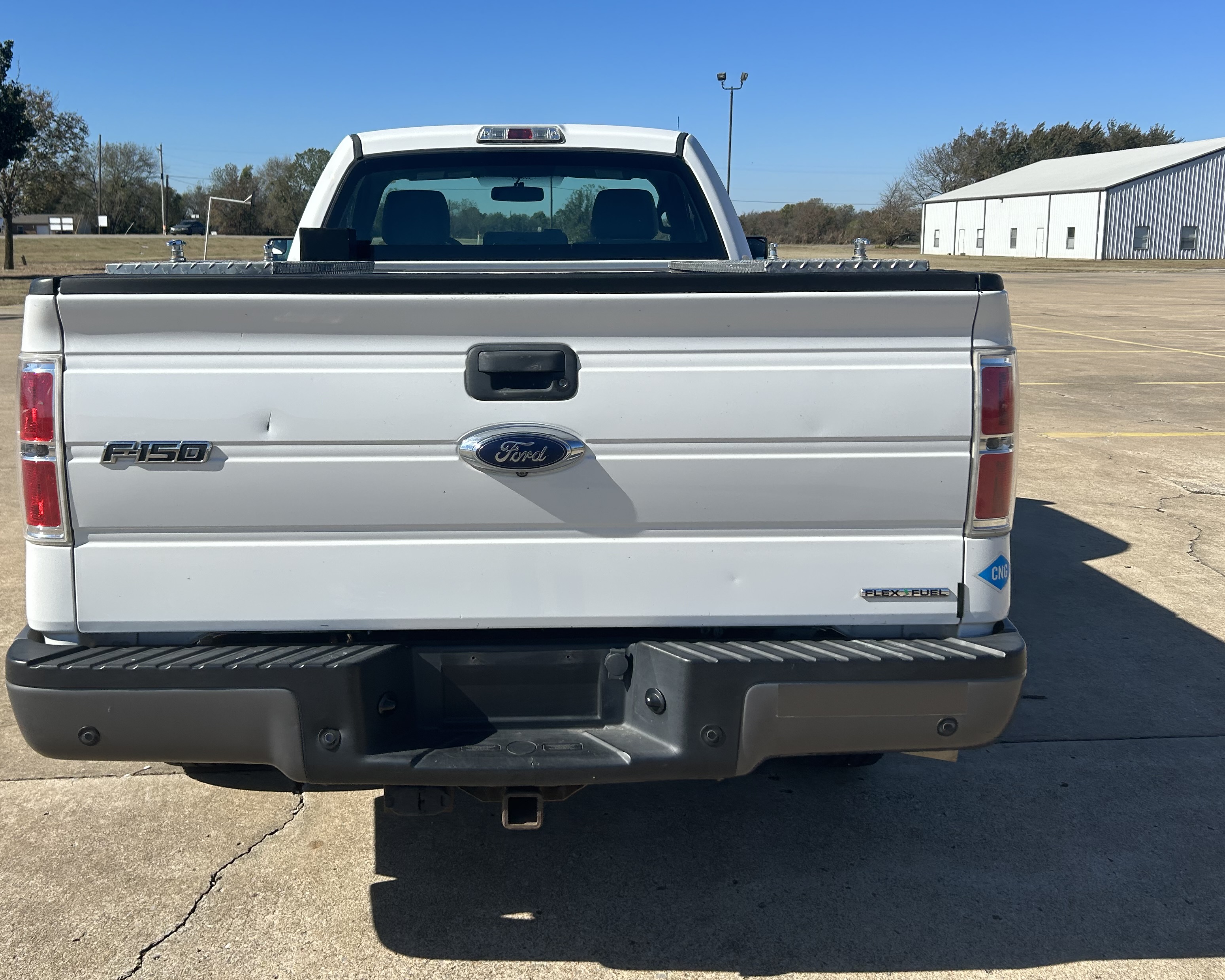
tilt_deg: -10.4
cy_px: 408
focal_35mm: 33
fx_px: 1196
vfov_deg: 44.4
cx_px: 531
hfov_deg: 54.0
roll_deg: -1.2
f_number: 1.5
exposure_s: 1/5319
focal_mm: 5.7
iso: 50
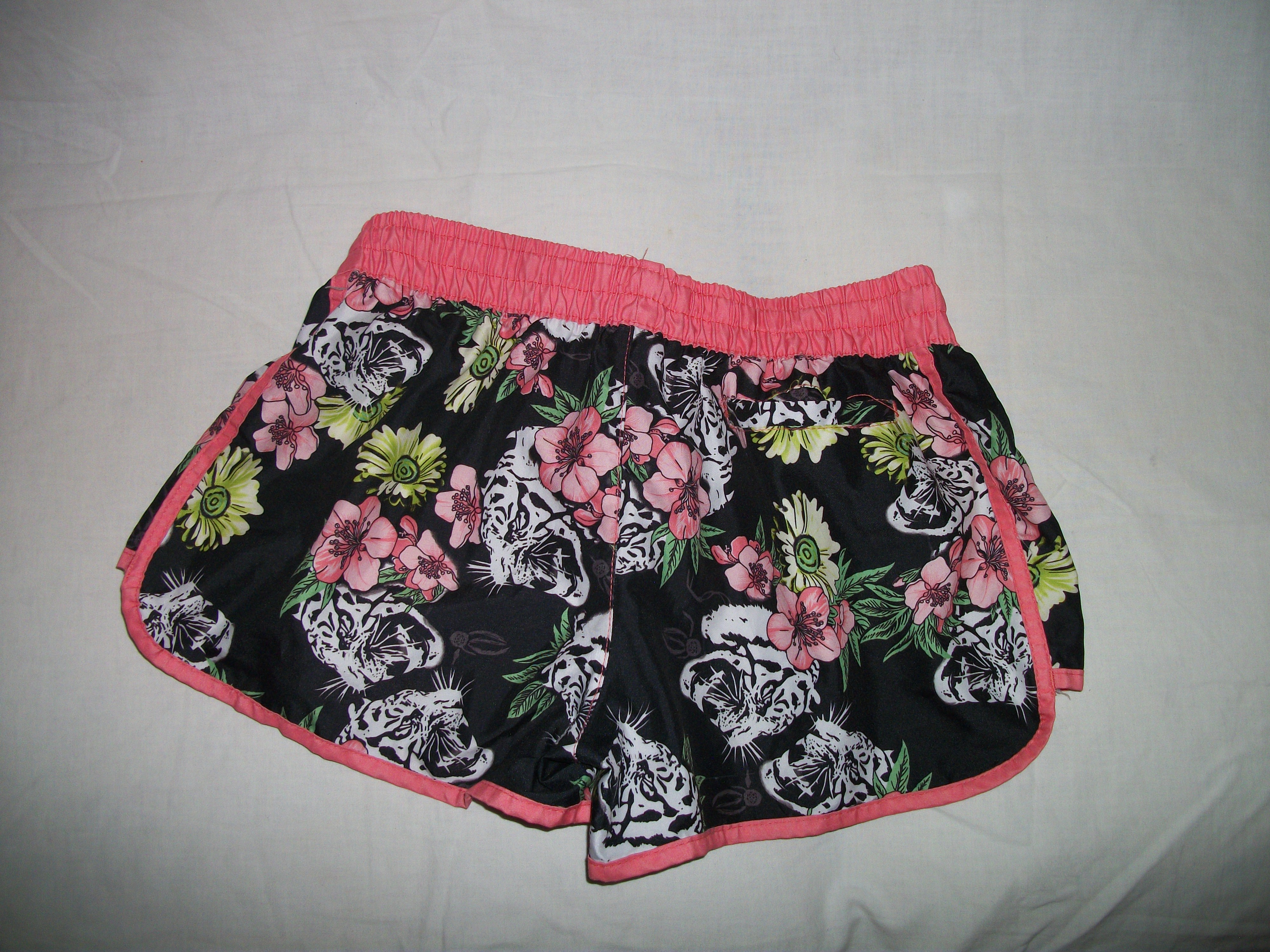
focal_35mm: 32
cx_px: 635
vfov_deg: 44.2
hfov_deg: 56.8
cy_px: 476
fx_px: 1174
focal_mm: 5.7
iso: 80
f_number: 2.9
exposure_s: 1/30
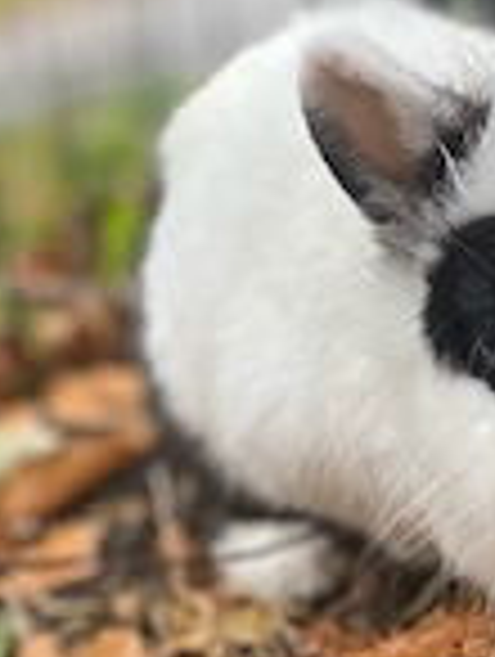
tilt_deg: -16.4
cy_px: 288
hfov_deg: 20.1
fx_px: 1350
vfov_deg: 27.3
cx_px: 495
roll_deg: +12.2
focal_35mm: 71
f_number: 1.8
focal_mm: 4.25
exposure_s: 1/121
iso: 32
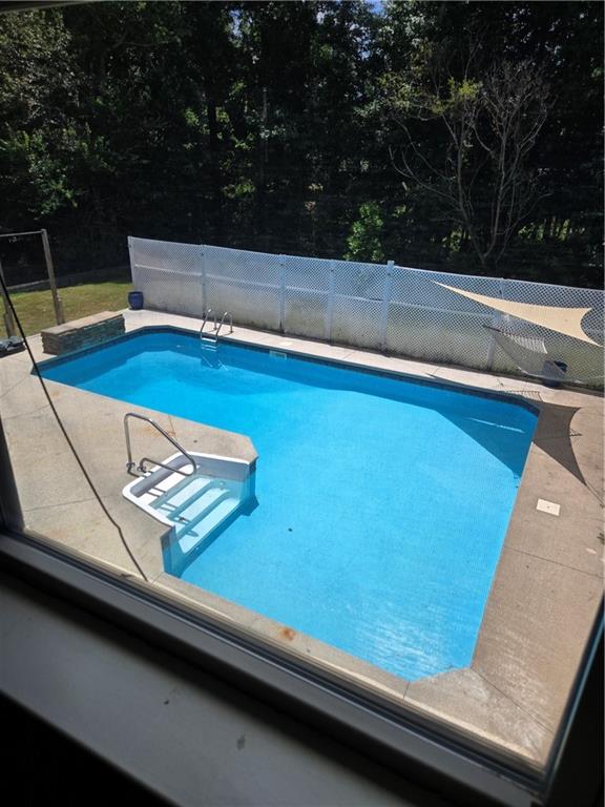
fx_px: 536
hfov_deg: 58.9
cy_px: 404
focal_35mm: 23
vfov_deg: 73.9
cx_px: 302
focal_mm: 5.4
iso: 64
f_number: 1.8
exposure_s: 1/2921
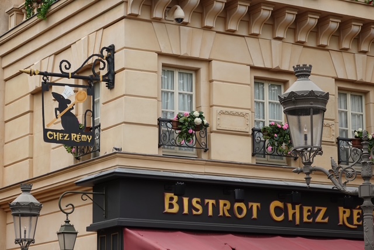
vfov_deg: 12.6
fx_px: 1133
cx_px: 187
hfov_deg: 18.7
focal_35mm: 109
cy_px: 125
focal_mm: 39.61
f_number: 4.5
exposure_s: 1/500
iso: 100
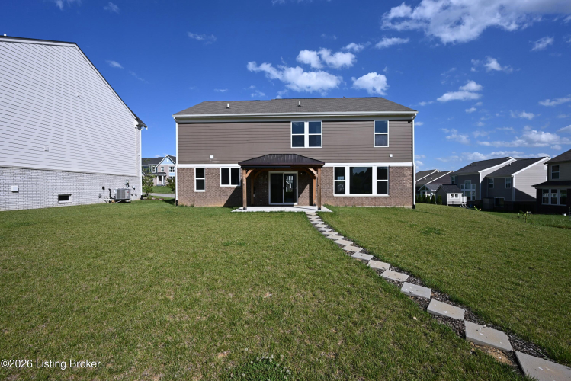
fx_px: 254
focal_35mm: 16
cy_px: 190
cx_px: 286
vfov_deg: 73.8
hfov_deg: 96.7
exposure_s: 1/1600
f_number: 6.3
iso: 250
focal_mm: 16
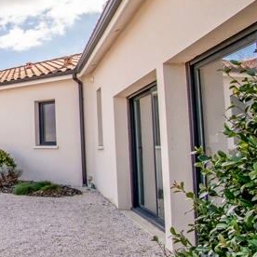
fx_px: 311
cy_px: 122
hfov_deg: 31.3
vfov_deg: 44.9
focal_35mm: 37
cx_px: -98
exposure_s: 1/1000
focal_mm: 10
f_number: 4.5
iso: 200
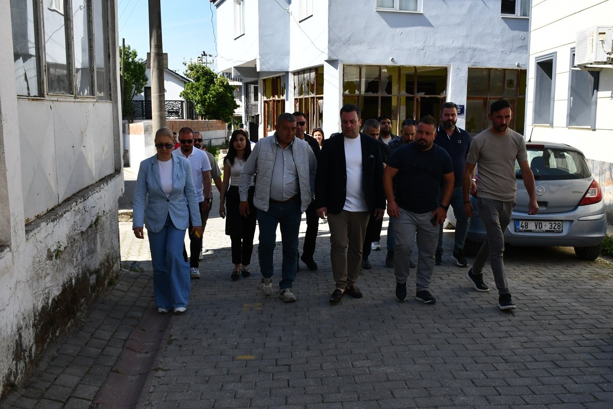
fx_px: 613
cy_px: 204
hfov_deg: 53.1
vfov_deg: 36.9
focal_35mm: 36
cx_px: 306
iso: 1250
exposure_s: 1/800
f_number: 14
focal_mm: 24
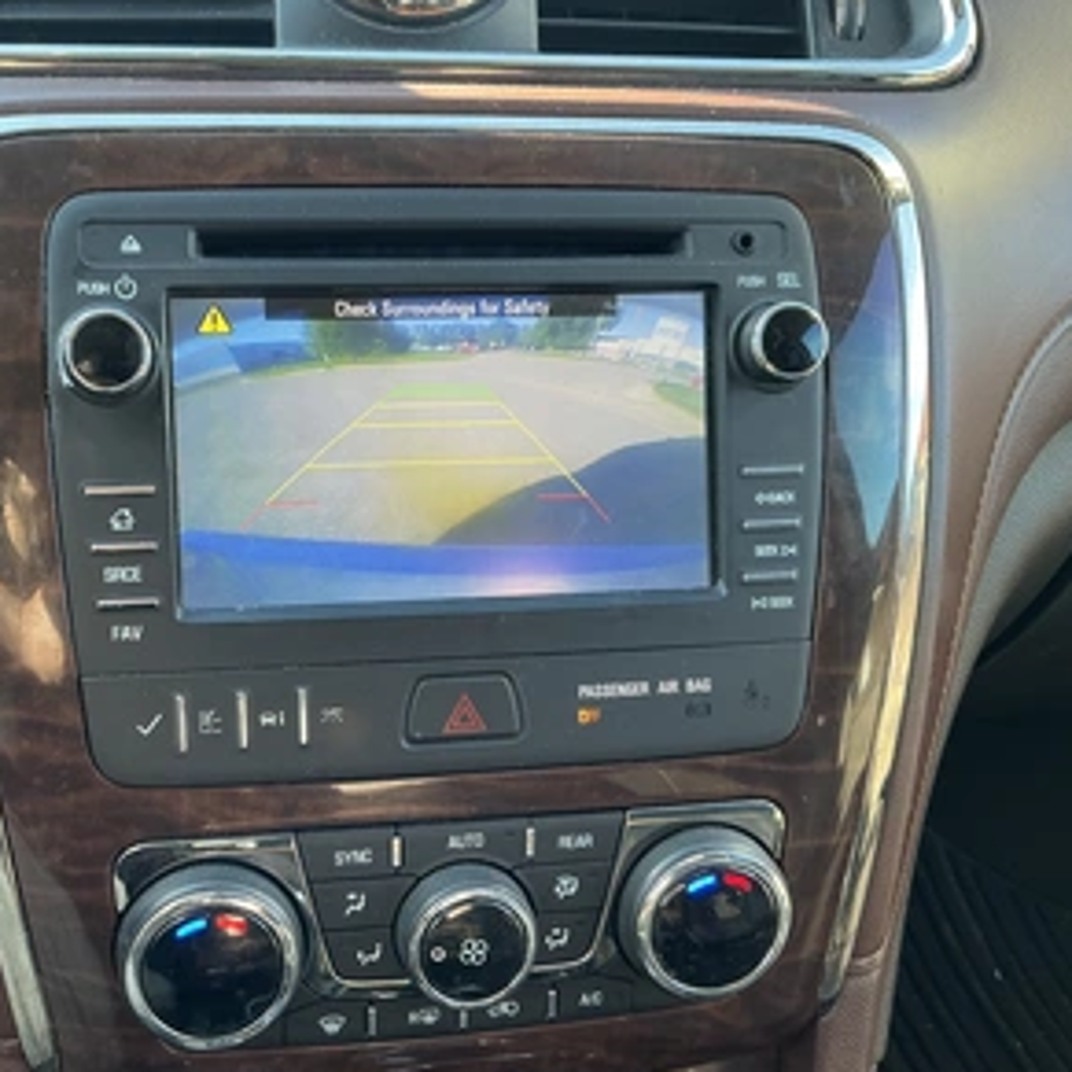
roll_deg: -0.8
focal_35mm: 34
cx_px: 372
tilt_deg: -30.6
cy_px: 545
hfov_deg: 47.8
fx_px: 1191
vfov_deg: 48.4
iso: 80
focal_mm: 3
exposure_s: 1/60
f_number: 1.8
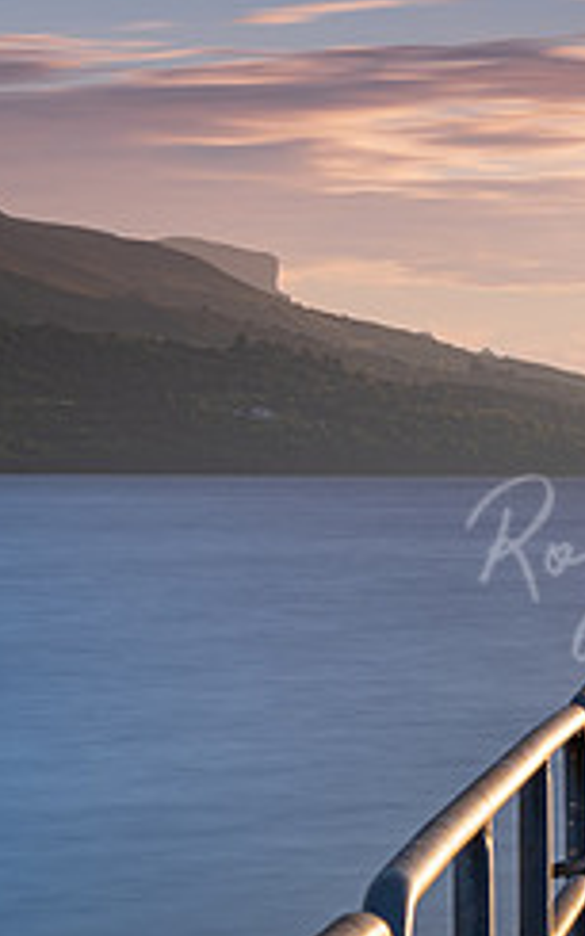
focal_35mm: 185
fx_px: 4722
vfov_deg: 11.3
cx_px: 746
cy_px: 557
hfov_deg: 7.0
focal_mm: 50
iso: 160
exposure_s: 60
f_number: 11
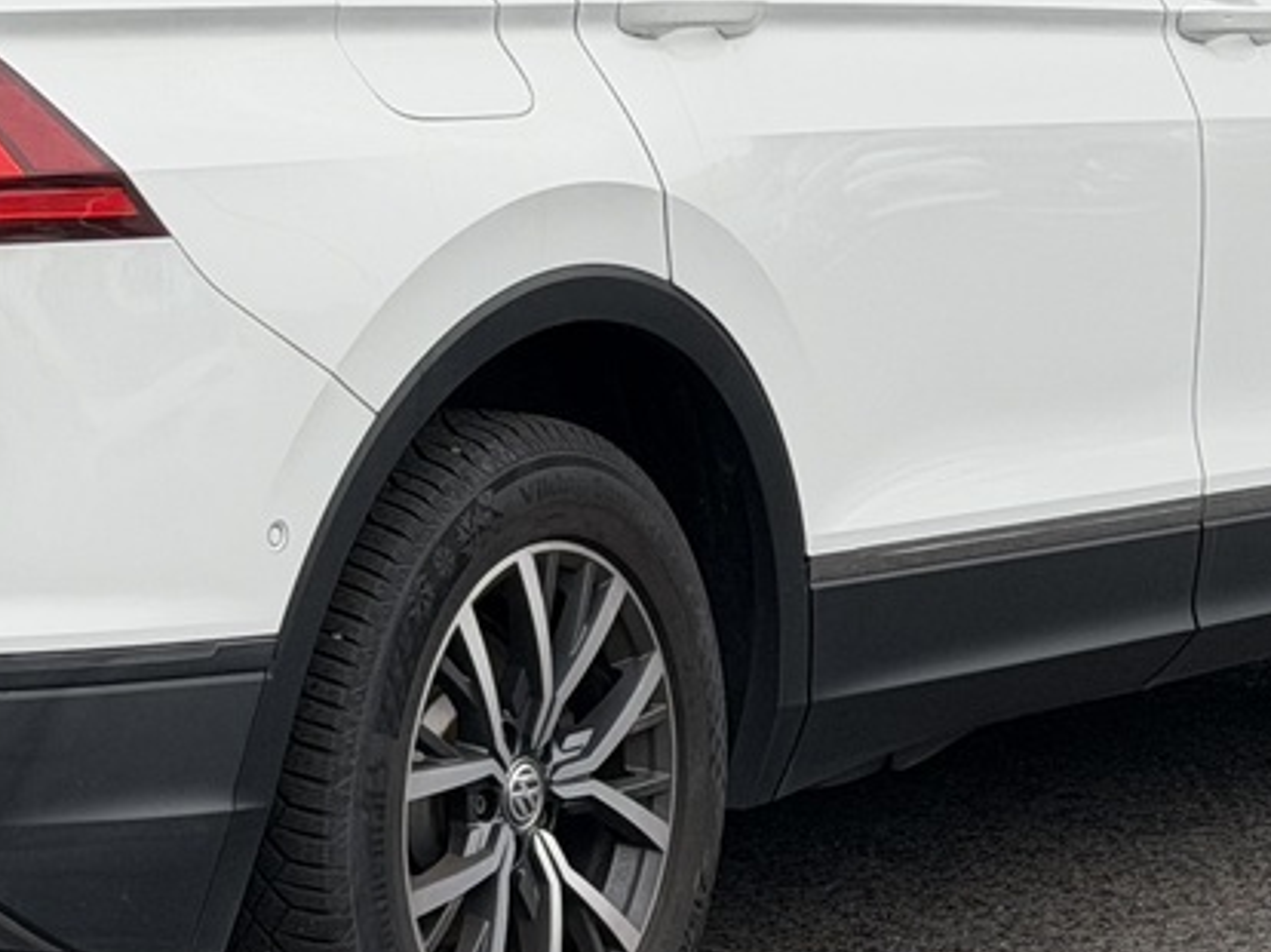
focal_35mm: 167
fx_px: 6128
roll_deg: +0.7
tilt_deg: -5.2
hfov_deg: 11.8
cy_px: 150
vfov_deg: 8.9
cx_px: 184
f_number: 1.78
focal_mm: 6.76
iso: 80
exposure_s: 1/1185
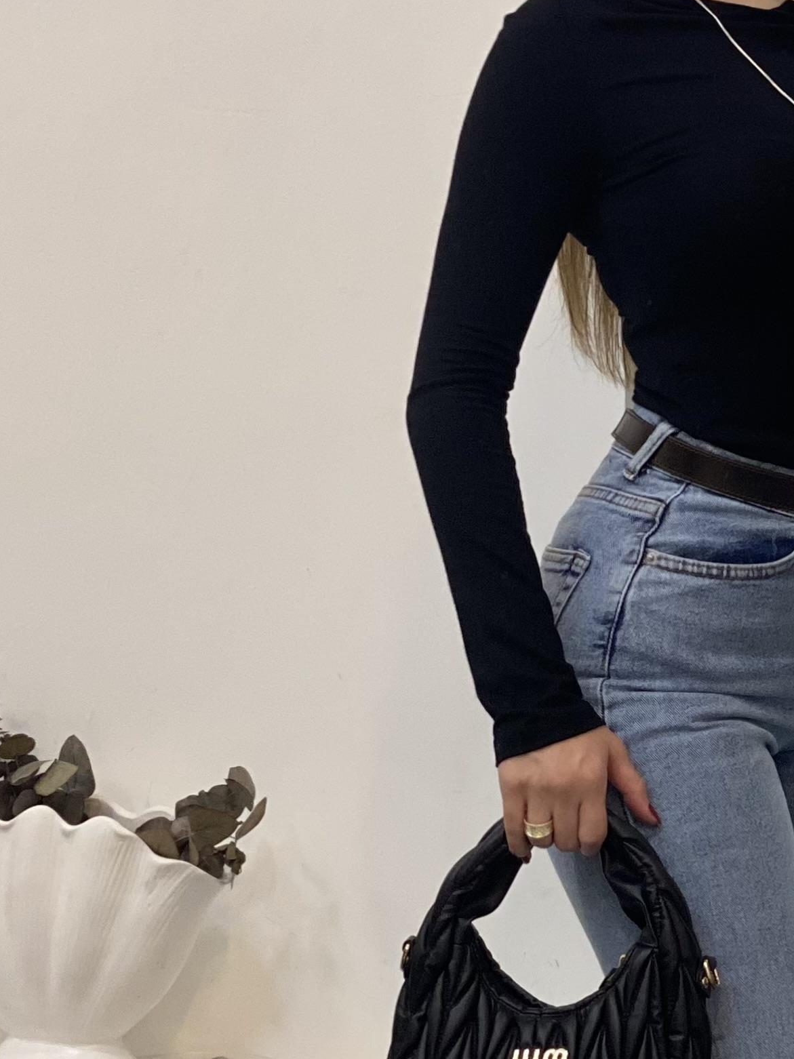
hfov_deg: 11.2
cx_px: 811
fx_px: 4007
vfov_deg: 15.0
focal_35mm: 131
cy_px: 765
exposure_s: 1/100
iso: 80
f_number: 2
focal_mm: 6
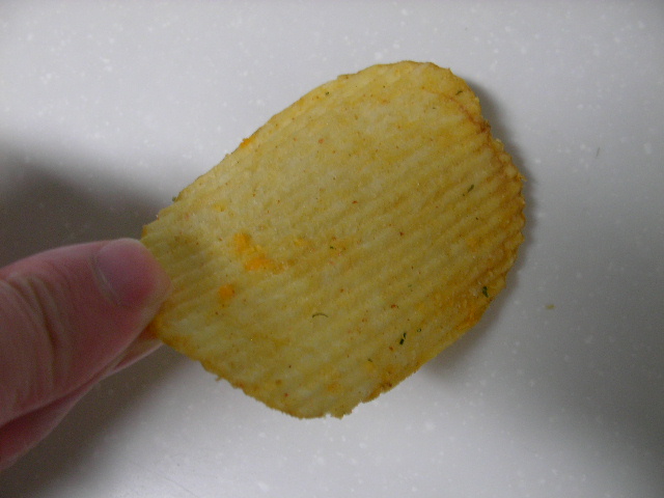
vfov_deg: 37.7
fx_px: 729
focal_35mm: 38
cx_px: 332
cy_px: 249
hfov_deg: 49.0
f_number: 3.5
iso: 100
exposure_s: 1/16.4
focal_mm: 5.8
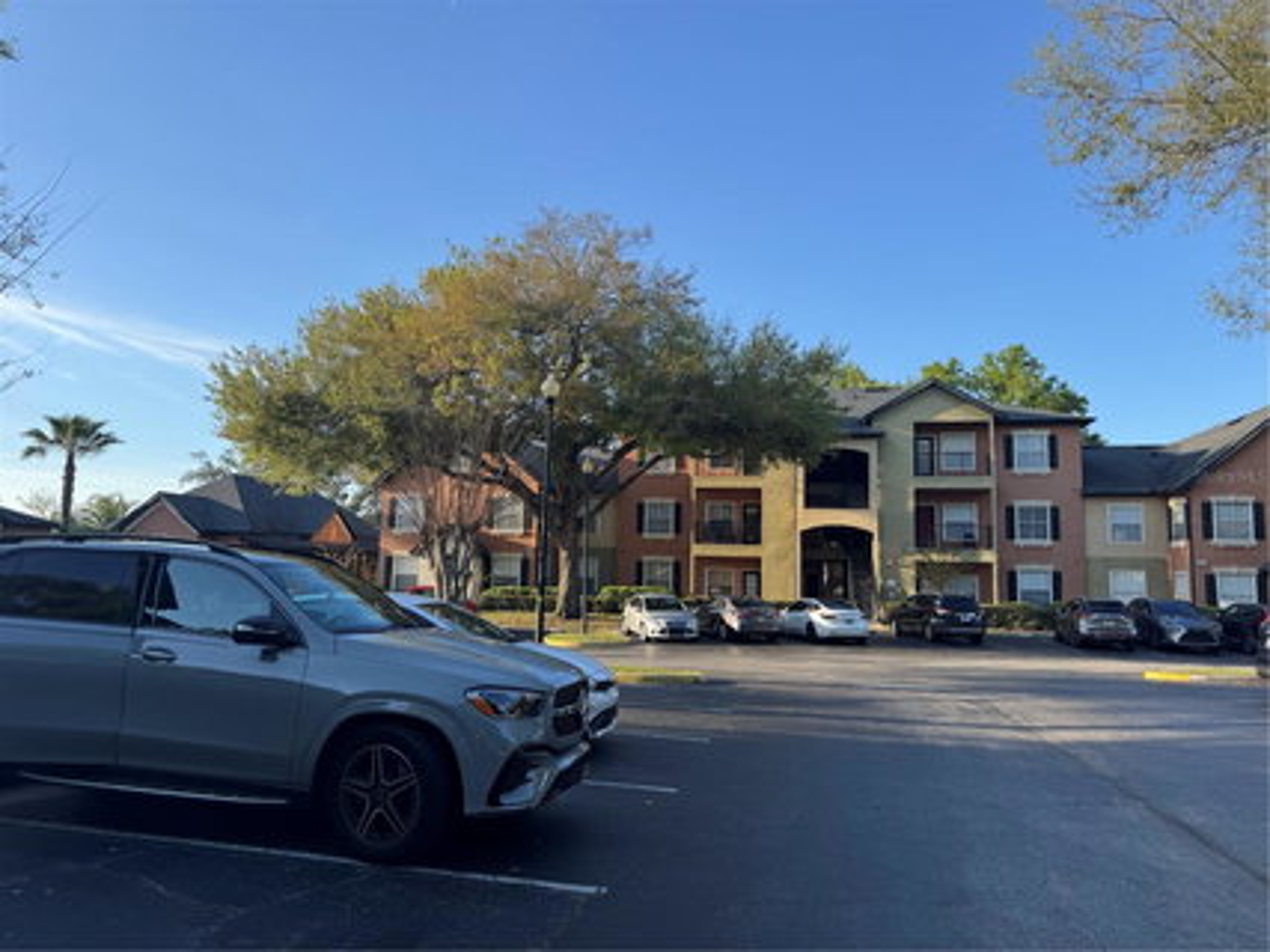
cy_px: 476
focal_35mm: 24
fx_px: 880
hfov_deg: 71.6
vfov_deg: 56.8
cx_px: 635
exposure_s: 1/1524
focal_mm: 6.76
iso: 80
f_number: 1.78
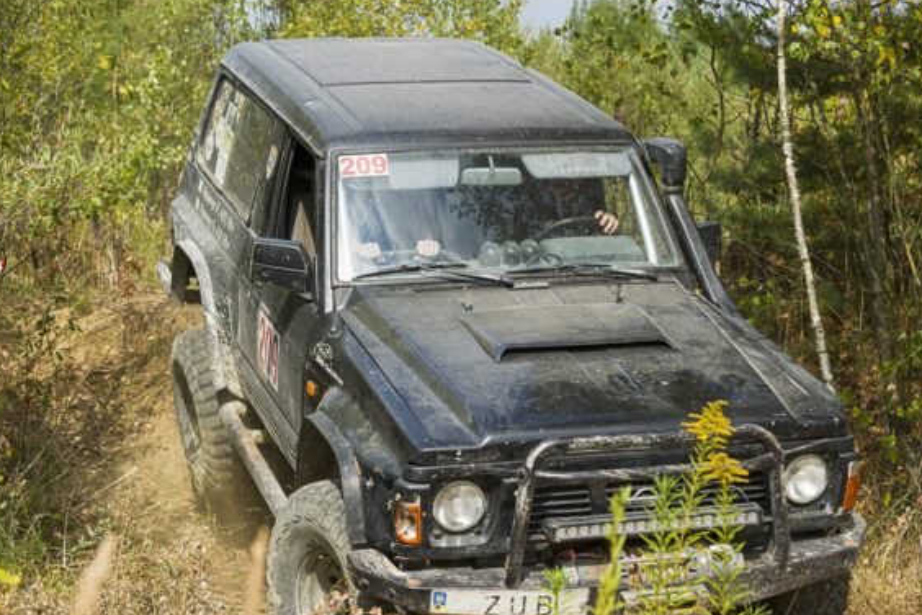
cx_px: 435
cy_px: 304
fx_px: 2023
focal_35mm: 79
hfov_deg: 25.7
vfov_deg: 17.3
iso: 200
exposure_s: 1/400
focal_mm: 58
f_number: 4.5
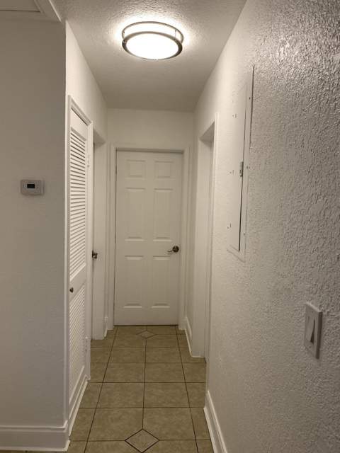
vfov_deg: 67.3
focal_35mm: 26
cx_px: 170
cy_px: 226
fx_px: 340
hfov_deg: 53.1
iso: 64
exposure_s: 1/120
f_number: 1.8
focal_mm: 4.25
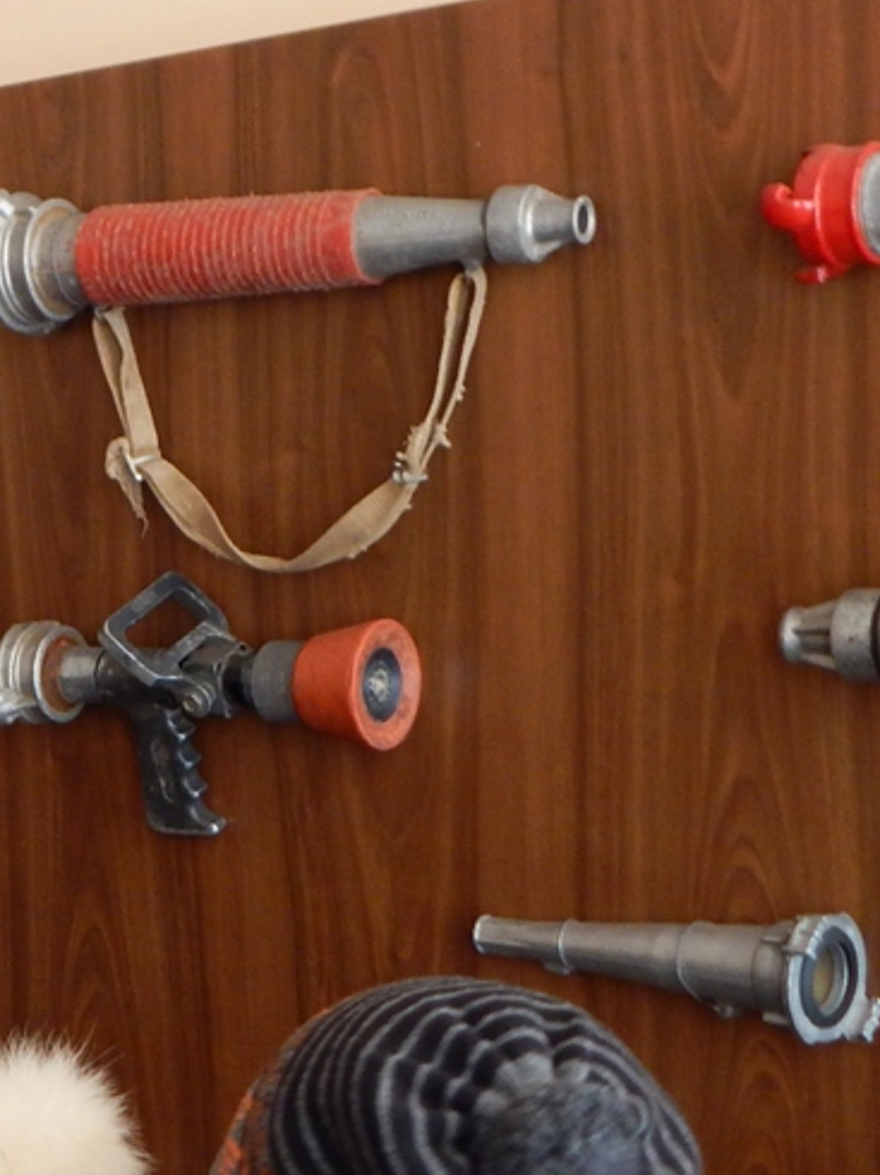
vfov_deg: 24.1
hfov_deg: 16.2
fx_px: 2748
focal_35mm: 81
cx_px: -537
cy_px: 719
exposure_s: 1/30
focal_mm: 5.6
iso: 180
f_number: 3.2
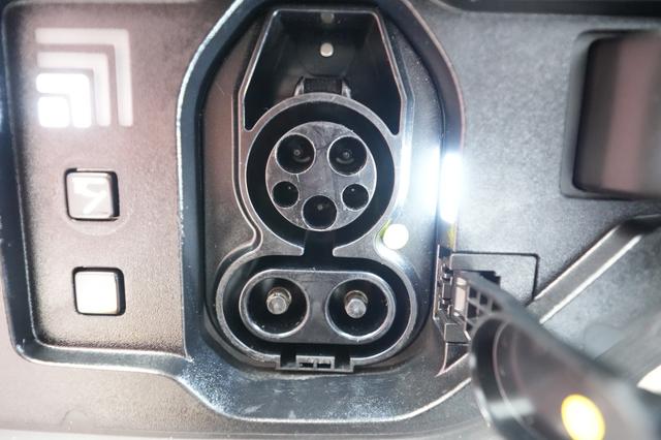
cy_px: 220
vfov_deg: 53.1
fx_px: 440
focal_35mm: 24
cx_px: 330
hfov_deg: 73.8
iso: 12800
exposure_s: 1/30
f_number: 2.8
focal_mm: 24
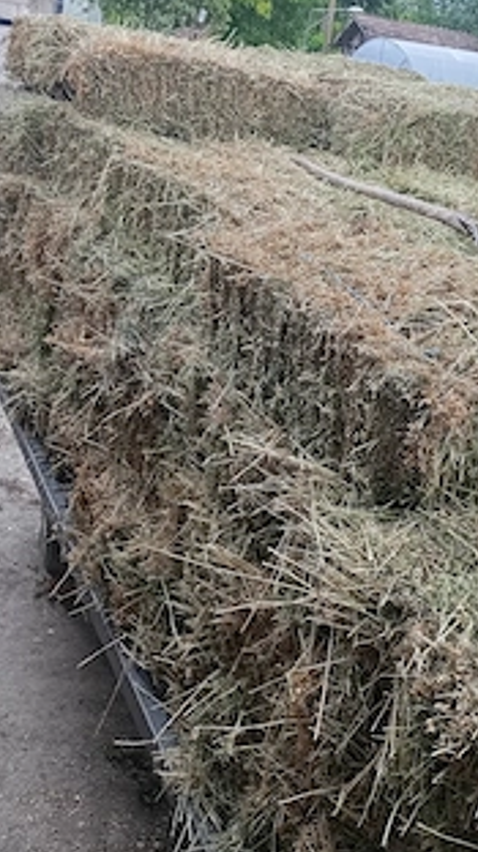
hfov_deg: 30.2
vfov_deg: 51.6
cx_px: 314
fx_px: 881
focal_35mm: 39
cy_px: 404
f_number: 1.8
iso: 144
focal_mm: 4.27
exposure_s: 1/100
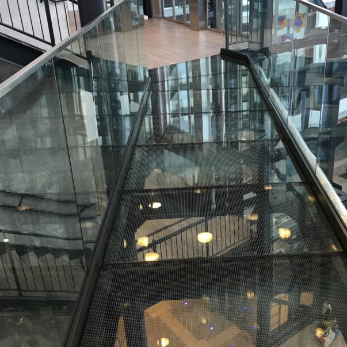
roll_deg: +3.3
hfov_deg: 39.8
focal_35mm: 42
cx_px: 211
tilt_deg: -25.7
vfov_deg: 40.0
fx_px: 476
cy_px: 163
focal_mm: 3.99
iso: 40
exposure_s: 1/33
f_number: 1.8
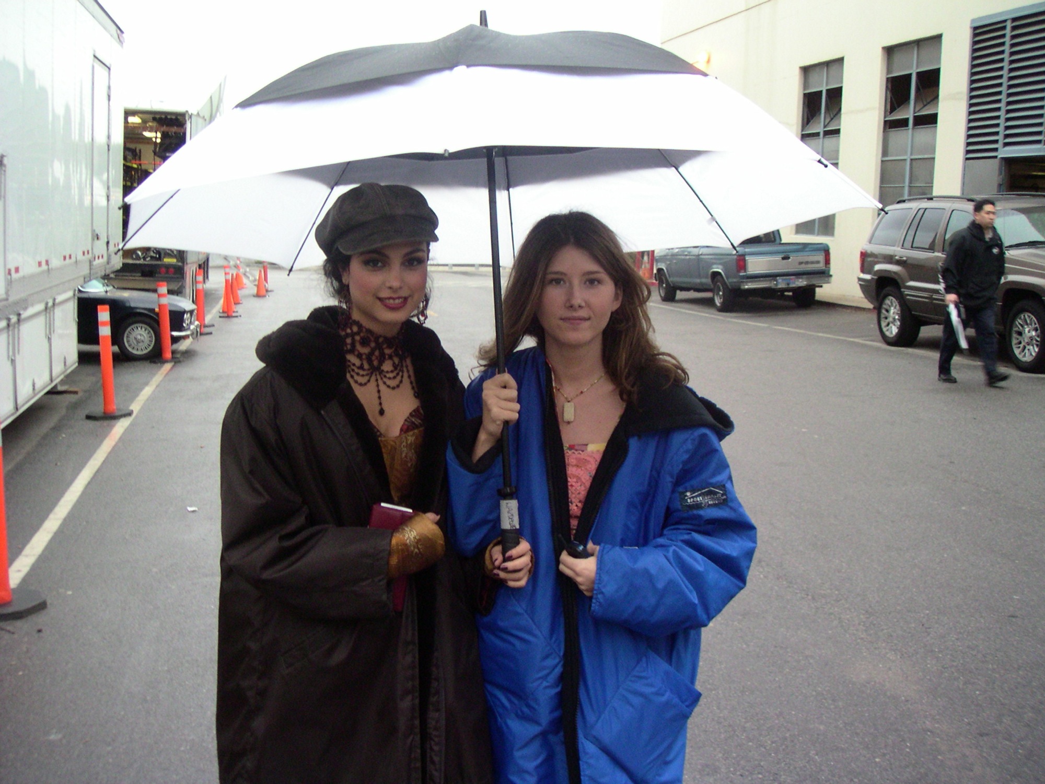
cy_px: 392
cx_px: 522
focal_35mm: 38
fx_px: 1147
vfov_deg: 37.7
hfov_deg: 49.0
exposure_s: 1/50
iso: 160
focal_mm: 6
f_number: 2.8
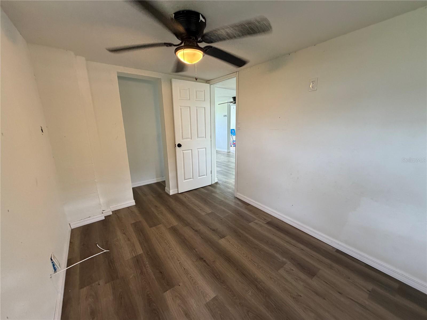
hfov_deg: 102.1
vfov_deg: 85.7
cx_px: 214
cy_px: 160
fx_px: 173
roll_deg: +0.4
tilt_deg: -11.8
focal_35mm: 14
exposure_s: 1/60
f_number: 2.2
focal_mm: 2.22
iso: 320
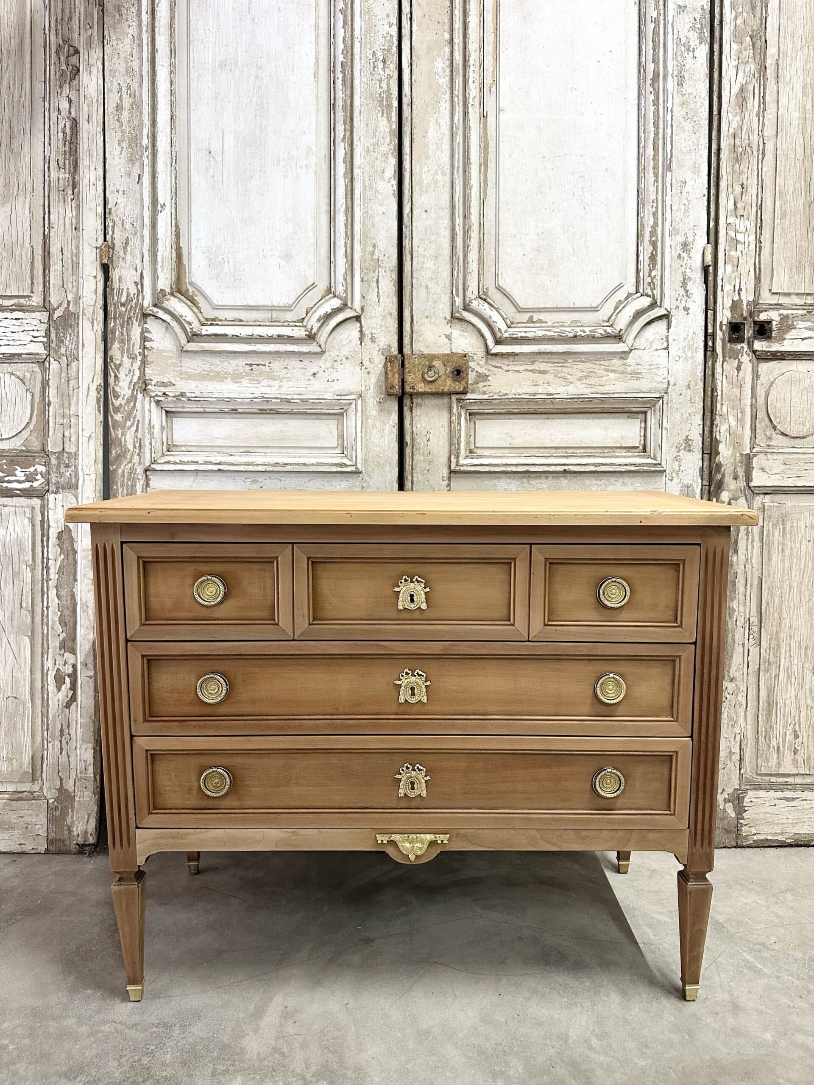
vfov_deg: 71.6
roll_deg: -0.5
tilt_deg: -6.5
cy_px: 542
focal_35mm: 24
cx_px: 407
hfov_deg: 56.8
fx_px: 752
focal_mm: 6.86
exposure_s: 1/50
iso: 250
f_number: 1.78
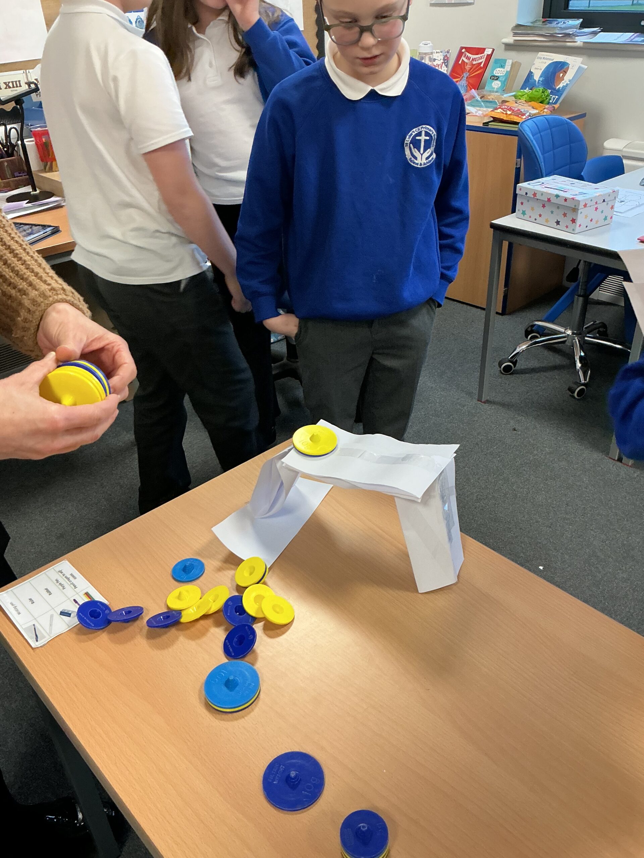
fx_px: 719
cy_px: 429
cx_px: 322
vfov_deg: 61.7
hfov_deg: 48.2
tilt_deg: -33.2
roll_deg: +3.1
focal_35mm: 29
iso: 125
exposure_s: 1/60
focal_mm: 3
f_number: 1.8
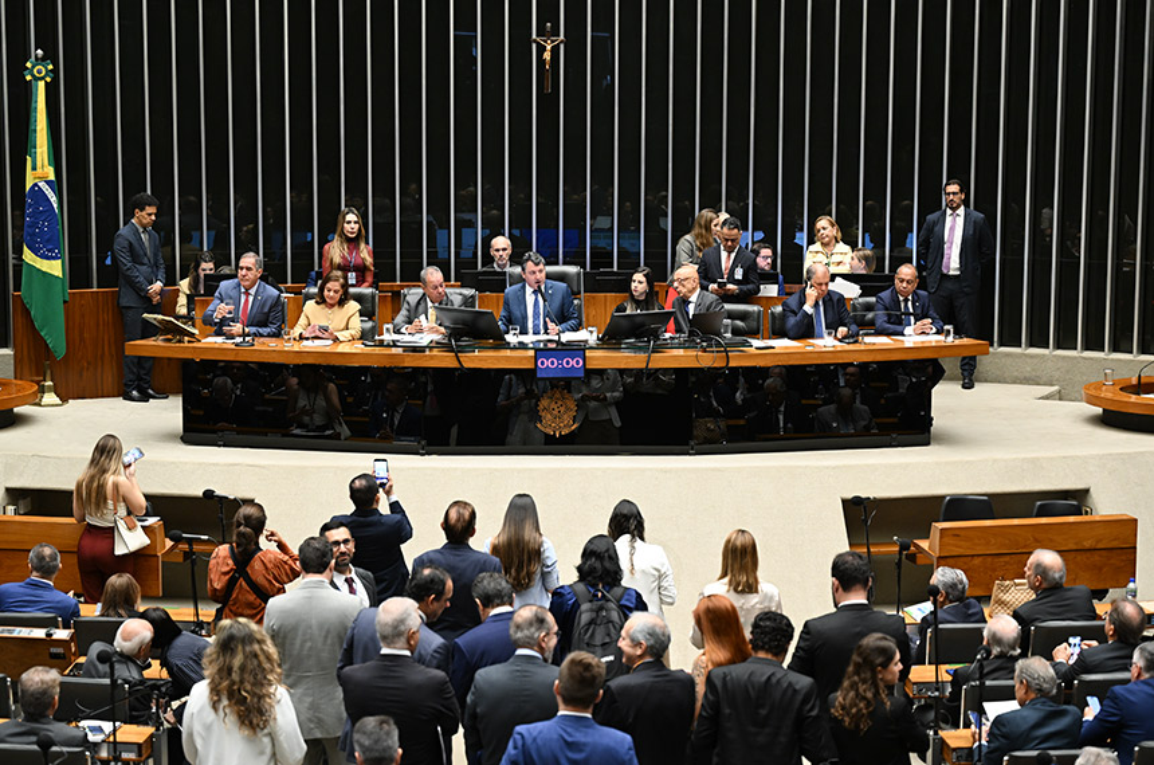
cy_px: 382
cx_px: 577
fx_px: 2240
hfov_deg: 28.9
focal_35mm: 70
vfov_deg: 19.4
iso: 1250
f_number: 2.8
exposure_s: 1/125
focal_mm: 70
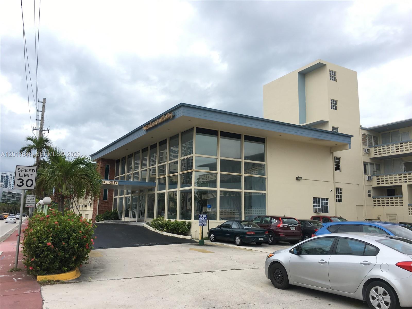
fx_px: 345
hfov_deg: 61.7
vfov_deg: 48.2
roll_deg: -0.7
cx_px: 206
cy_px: 154
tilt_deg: +10.9
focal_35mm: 29
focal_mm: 4.15
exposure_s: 1/587
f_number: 2.2
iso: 25
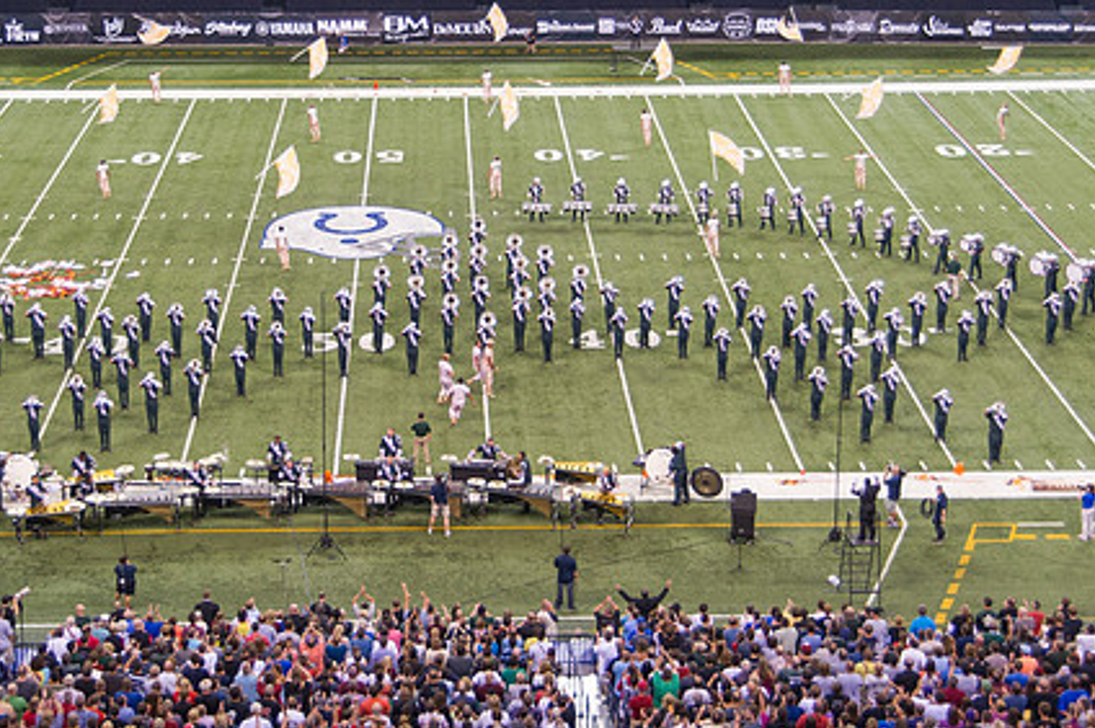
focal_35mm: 72
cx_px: 488
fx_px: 2188
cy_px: 255
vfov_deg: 18.9
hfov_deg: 28.1
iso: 720
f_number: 4.2
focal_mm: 40
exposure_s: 1/200
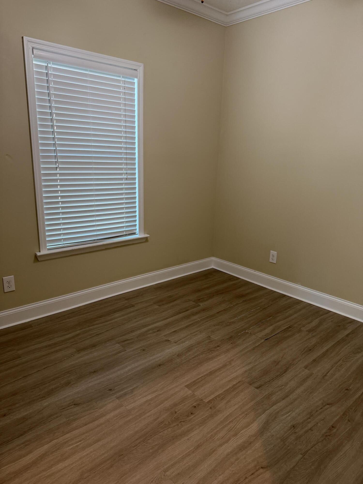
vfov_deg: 71.6
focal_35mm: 24
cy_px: 242
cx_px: 182
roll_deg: -1.8
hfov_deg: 56.8
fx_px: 336
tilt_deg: -15.0
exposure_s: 1/60
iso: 200
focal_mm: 6.76
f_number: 1.78
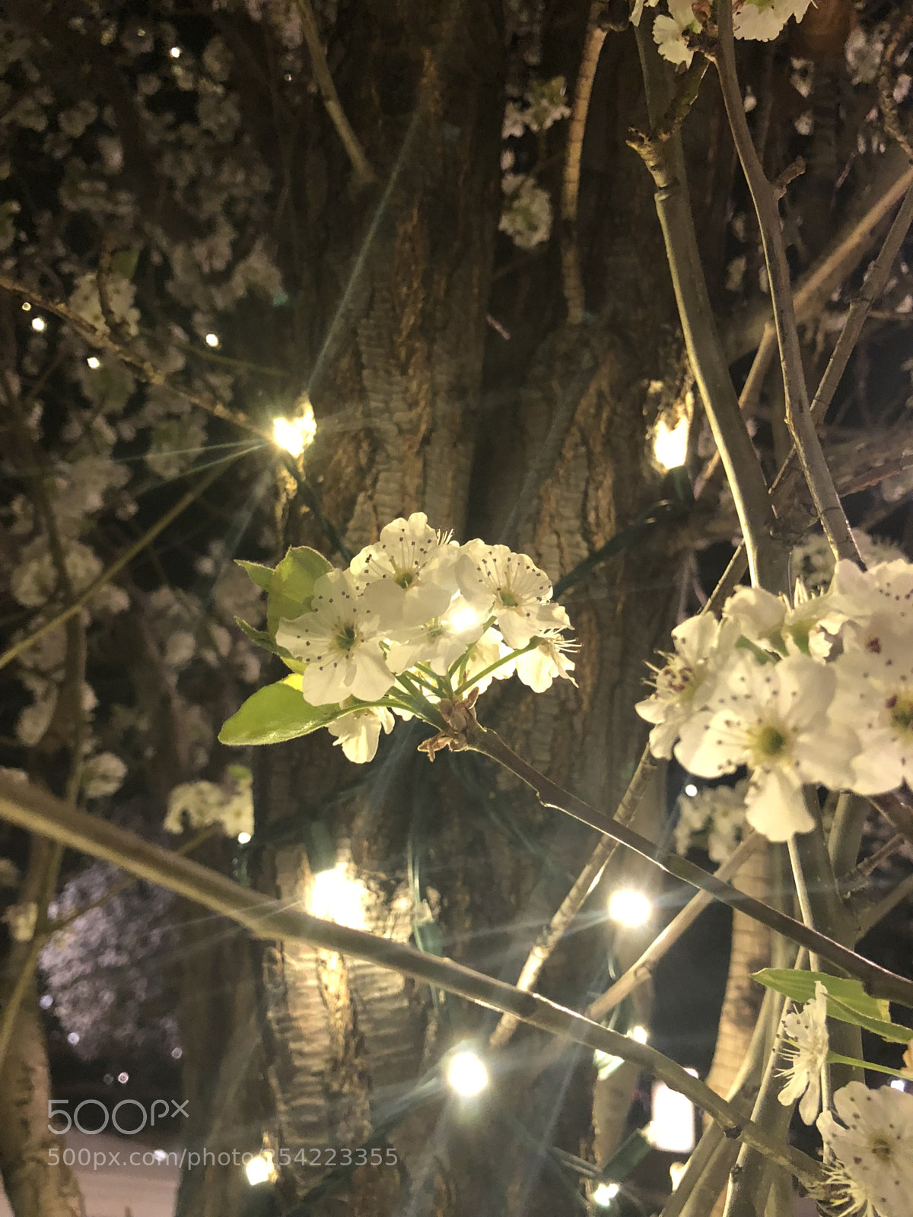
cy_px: 608
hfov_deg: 49.7
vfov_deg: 63.4
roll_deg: -4.0
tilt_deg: +24.8
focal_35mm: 28
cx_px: 456
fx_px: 985
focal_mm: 4
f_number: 1.8
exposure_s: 1/5
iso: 80
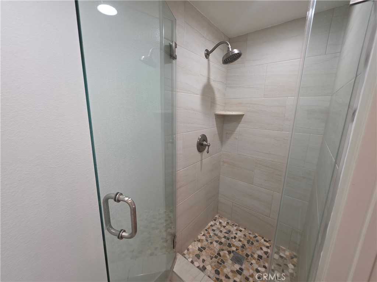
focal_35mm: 13
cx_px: 188
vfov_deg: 89.9
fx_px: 142
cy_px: 141
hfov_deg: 106.2
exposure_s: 1/60
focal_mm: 2.2
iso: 50
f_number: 1.9
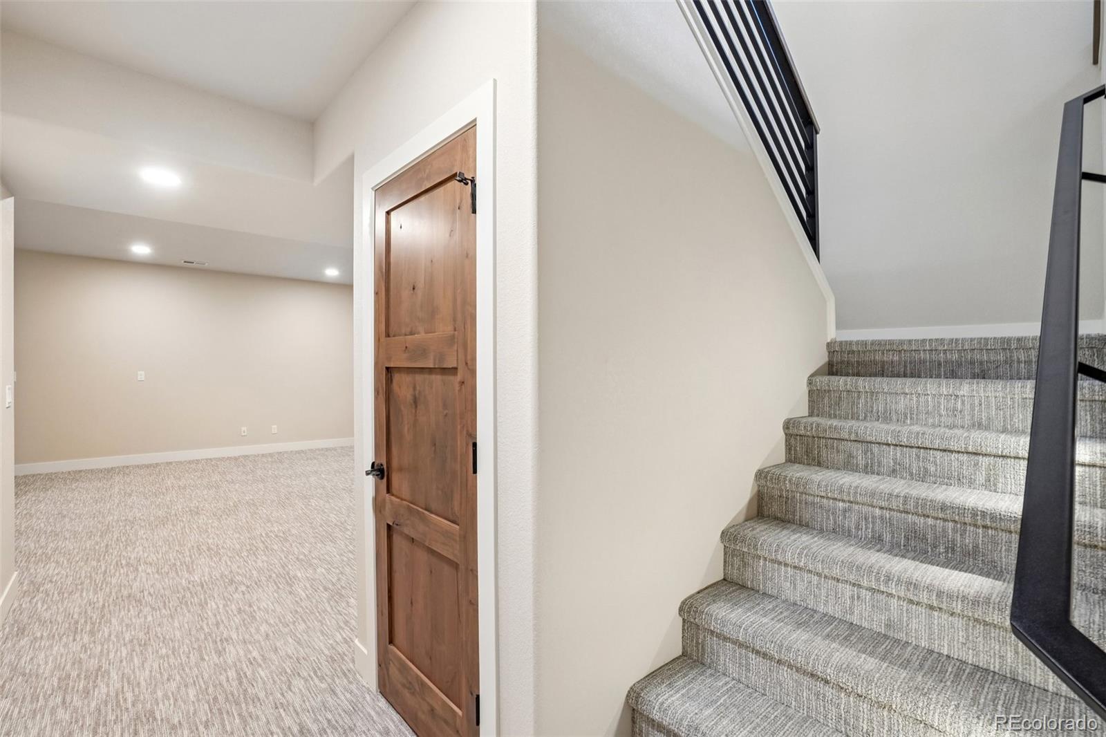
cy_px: 368
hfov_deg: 100.4
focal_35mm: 15
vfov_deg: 77.3
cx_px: 553
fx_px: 461
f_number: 8
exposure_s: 1/6
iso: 400
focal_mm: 10
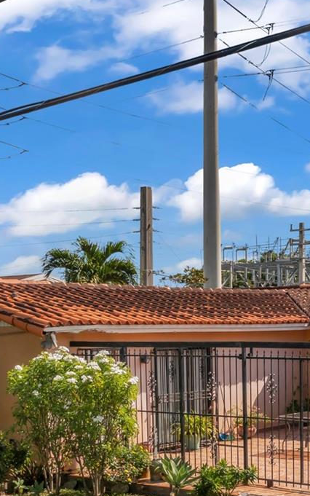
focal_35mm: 67
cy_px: 368
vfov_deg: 30.1
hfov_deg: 19.1
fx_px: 905
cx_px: 274
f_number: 5
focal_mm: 10.26
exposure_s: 1/200
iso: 200
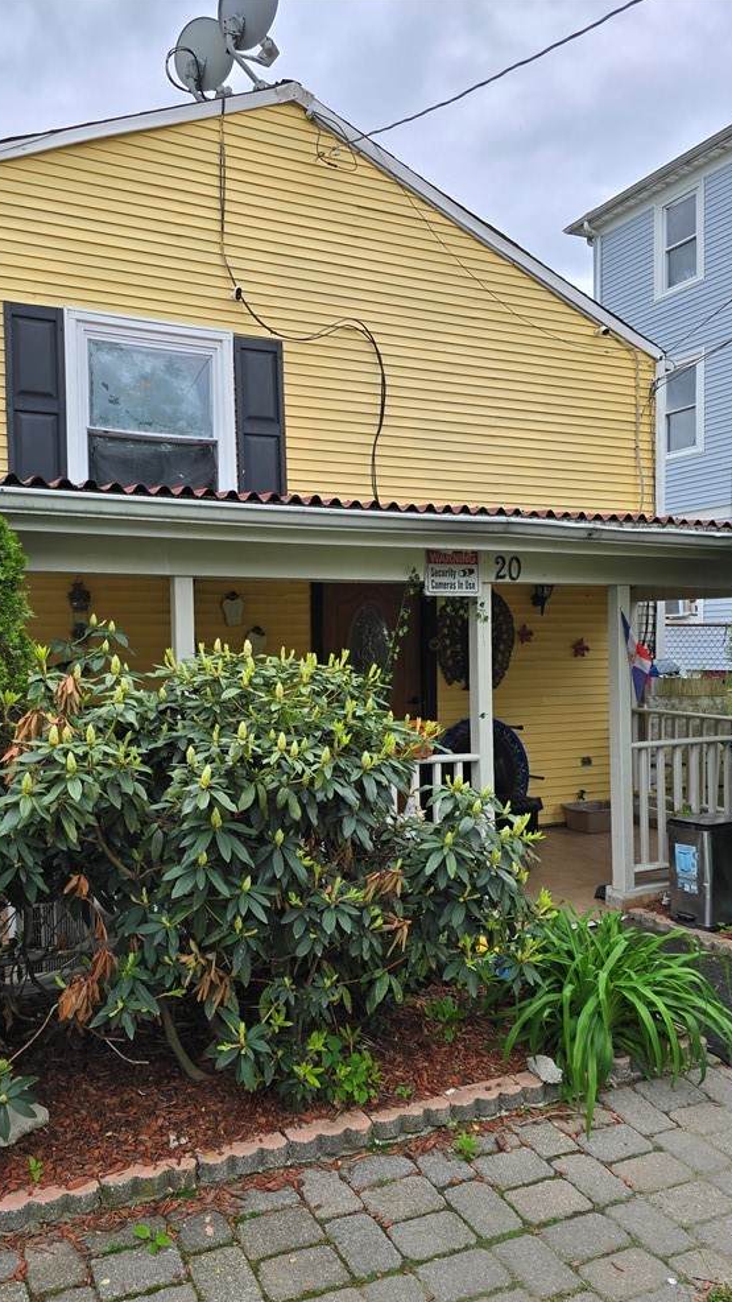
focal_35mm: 26
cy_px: 669
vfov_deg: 71.9
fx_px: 897
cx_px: 298
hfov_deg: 44.2
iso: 16
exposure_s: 1/180
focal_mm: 6.3
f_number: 1.7
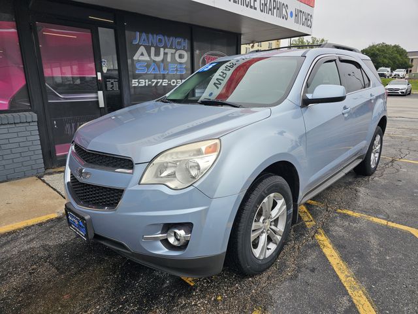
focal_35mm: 23
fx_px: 278
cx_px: 209
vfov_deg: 58.9
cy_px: 157
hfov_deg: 73.9
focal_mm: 6.3
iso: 10
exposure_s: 1/500
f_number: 1.7
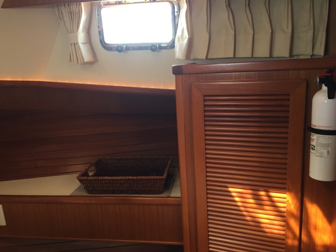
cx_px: 168
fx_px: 281
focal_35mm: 29
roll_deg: +4.6
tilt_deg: -13.1
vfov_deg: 48.2
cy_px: 126
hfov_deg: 61.7
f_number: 2.2
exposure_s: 1/30
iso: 80
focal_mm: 4.15
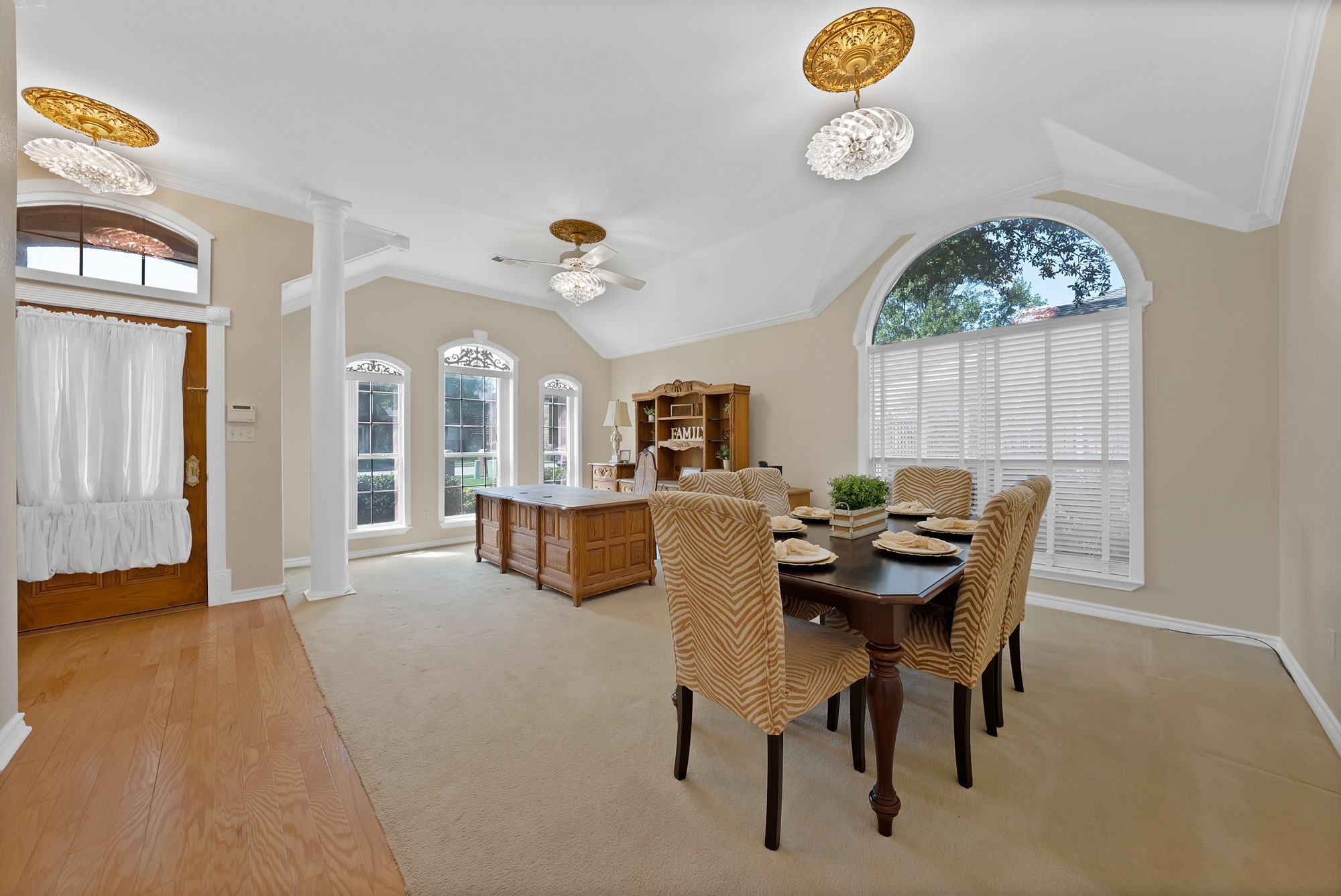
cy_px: 448
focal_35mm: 12
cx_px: 670
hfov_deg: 112.6
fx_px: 447
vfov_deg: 90.1
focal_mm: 12
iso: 640
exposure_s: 1/1.67
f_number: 9
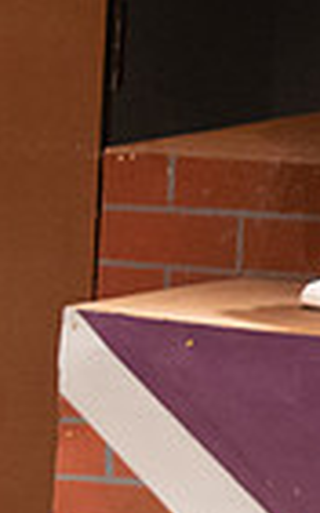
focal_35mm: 1546
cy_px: 426
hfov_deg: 0.8
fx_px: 21594
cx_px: -644
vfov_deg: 1.4
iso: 7200
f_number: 6.3
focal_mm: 370
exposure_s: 1/160
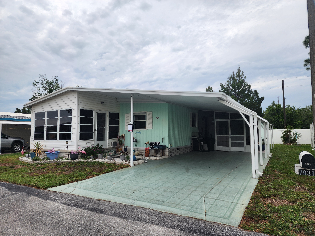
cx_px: 158
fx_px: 209
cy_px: 118
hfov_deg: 73.9
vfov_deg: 58.9
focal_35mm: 23
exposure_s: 1/437
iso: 12
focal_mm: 6.4
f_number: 1.8
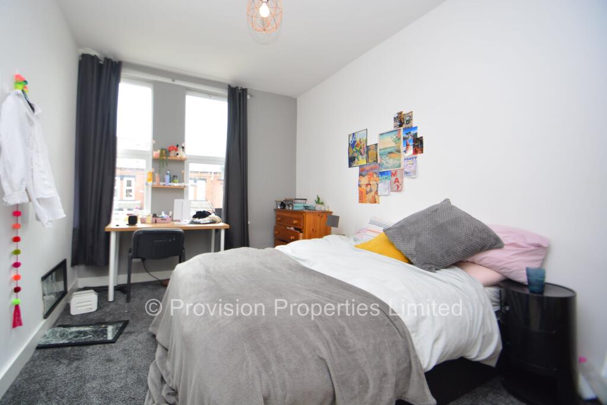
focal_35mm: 15
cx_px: 304
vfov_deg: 77.4
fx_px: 253
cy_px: 202
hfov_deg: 100.4
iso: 400
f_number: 4
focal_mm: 10
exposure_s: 1/60
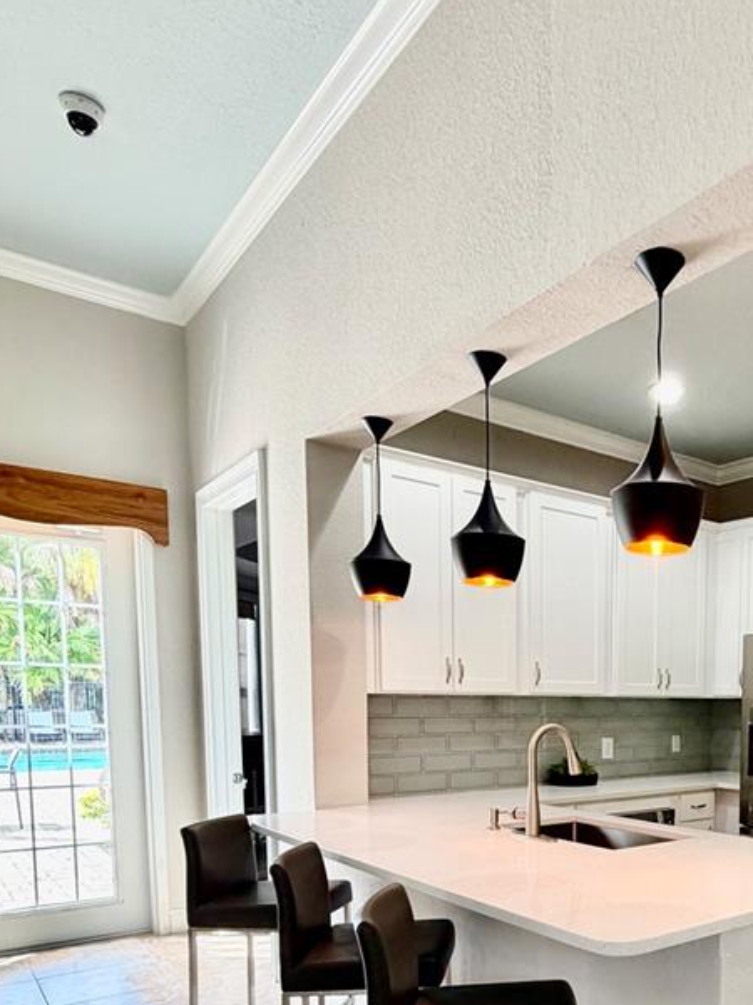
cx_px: 649
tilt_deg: -4.1
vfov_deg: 59.4
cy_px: 776
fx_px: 812
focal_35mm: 28
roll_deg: -0.7
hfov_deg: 45.9
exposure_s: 1/120
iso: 200
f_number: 2.2
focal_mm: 2.22
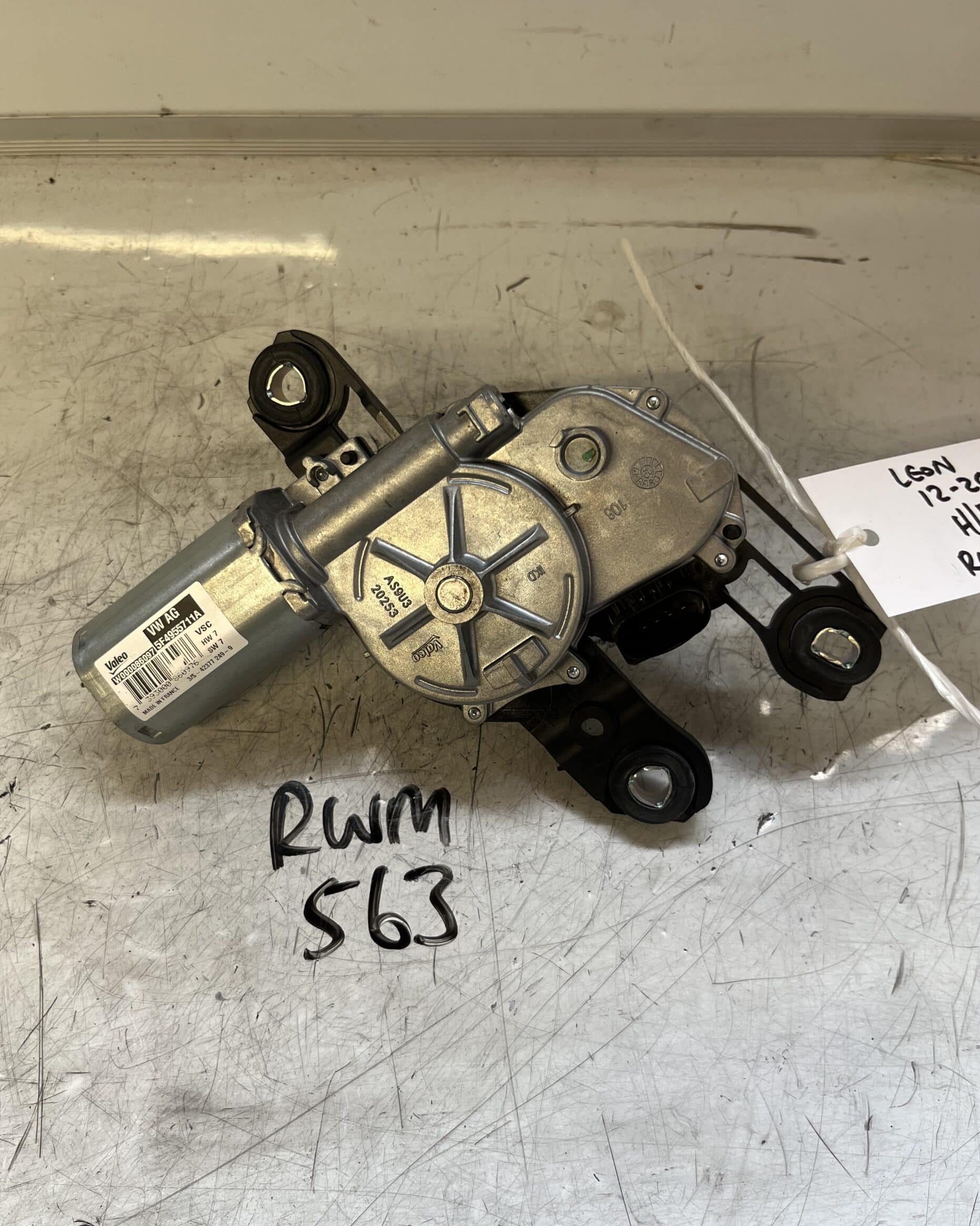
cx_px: 489
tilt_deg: -63.4
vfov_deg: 62.2
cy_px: 648
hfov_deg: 51.5
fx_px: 1015
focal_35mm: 28
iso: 100
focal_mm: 5.1
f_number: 1.6
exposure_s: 1/121
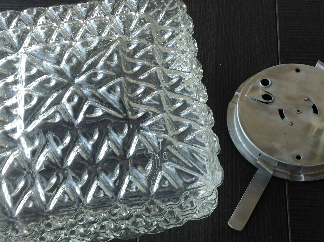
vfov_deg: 29.6
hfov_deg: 39.0
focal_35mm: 49
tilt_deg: -62.0
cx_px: 162
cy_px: 135
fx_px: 458
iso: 50
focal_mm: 4.28
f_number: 2.4
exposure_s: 1/24
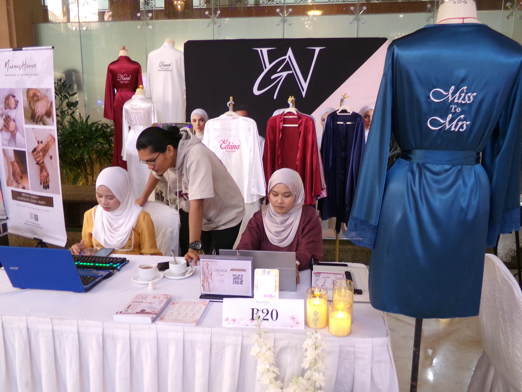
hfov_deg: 63.4
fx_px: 422
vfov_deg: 49.7
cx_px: 261
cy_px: 196
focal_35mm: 28
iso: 278
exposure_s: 1/17
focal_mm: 5
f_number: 3.8
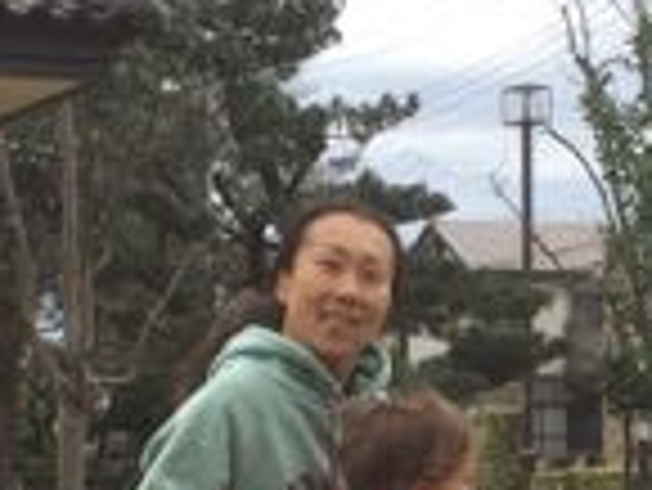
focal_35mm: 128
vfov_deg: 11.1
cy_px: 773
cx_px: 387
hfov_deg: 15.4
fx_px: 2413
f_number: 2.2
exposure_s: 1/403
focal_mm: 4.15
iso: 32
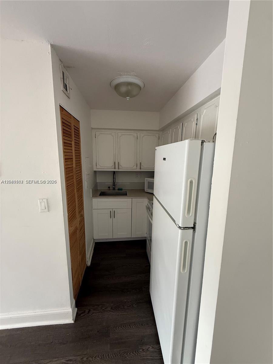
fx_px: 147
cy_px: 182
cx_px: 136
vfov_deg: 102.1
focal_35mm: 14
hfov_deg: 85.7
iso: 250
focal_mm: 2.22
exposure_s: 1/99
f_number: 2.2
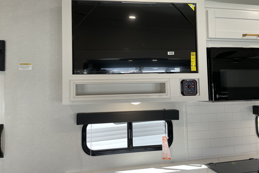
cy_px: 80
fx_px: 201
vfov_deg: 46.4
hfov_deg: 65.5
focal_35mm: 28
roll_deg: +1.3
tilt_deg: +4.5
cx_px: 129
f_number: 1.6
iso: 100
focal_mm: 4.2
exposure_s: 1/121
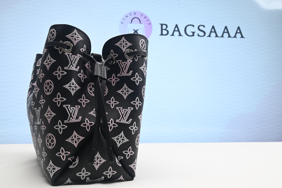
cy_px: 94
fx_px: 298
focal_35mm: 38
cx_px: 141
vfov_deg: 35.1
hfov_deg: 50.7
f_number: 16
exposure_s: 1/2
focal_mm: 38
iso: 100
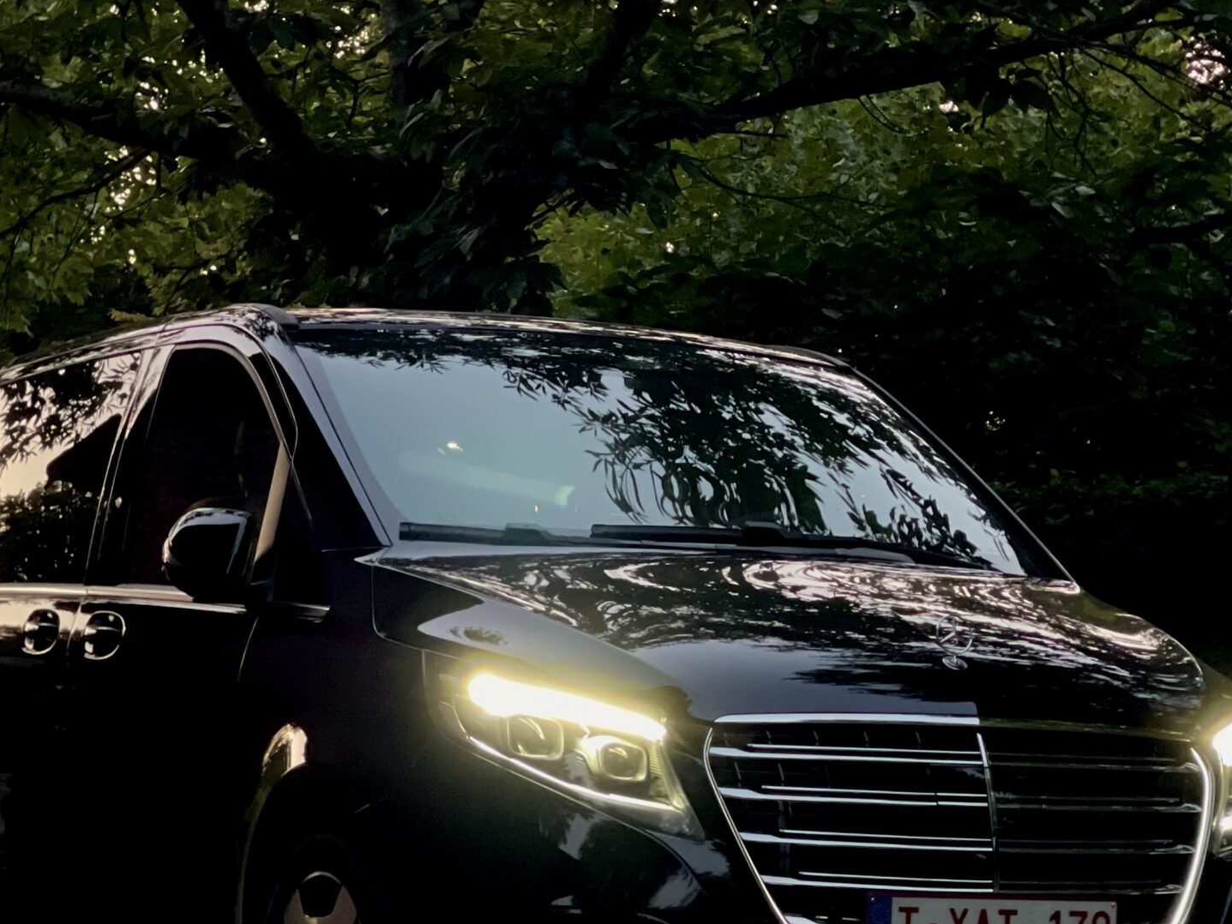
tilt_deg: +4.6
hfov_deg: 17.3
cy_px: 608
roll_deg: -1.4
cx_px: 500
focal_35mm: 114
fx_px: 4058
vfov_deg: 13.0
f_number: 2.2
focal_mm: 7.5
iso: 400
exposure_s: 1/16
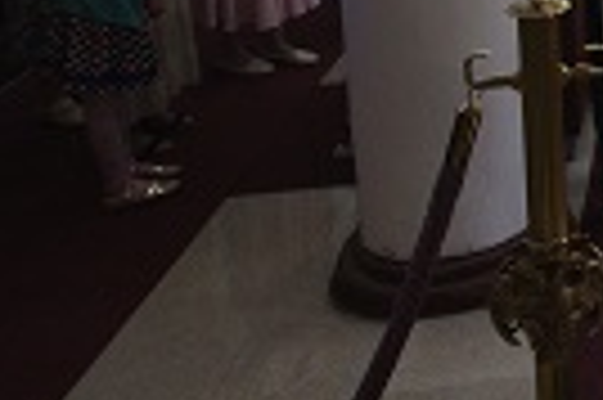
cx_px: 1012
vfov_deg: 17.5
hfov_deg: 22.0
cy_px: -256
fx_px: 1121
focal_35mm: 67
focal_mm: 10
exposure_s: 1/25
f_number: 4
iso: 400
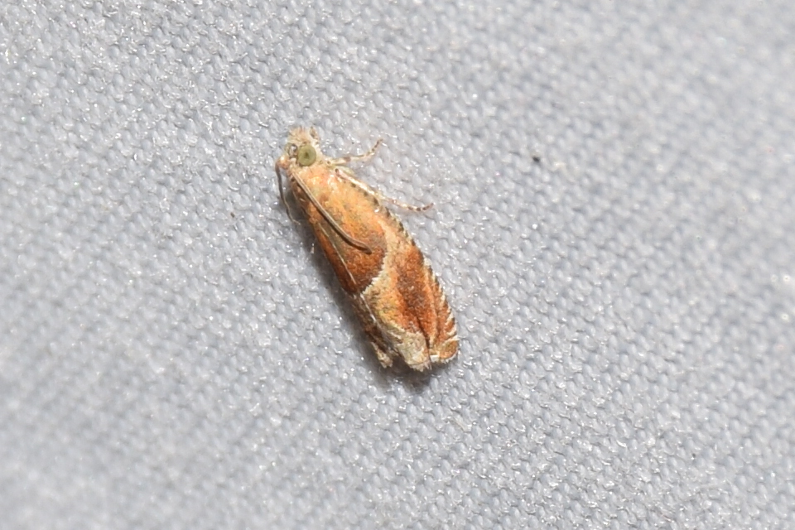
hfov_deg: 9.8
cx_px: 398
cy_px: 265
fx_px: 4637
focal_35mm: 210
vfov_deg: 6.5
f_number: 13
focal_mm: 140
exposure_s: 1/160
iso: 100
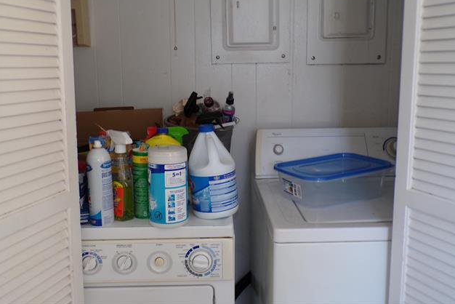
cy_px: 132
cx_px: 230
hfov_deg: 55.8
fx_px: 430
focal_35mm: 34
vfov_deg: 38.9
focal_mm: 5.8
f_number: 3.2
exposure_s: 1/17
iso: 200
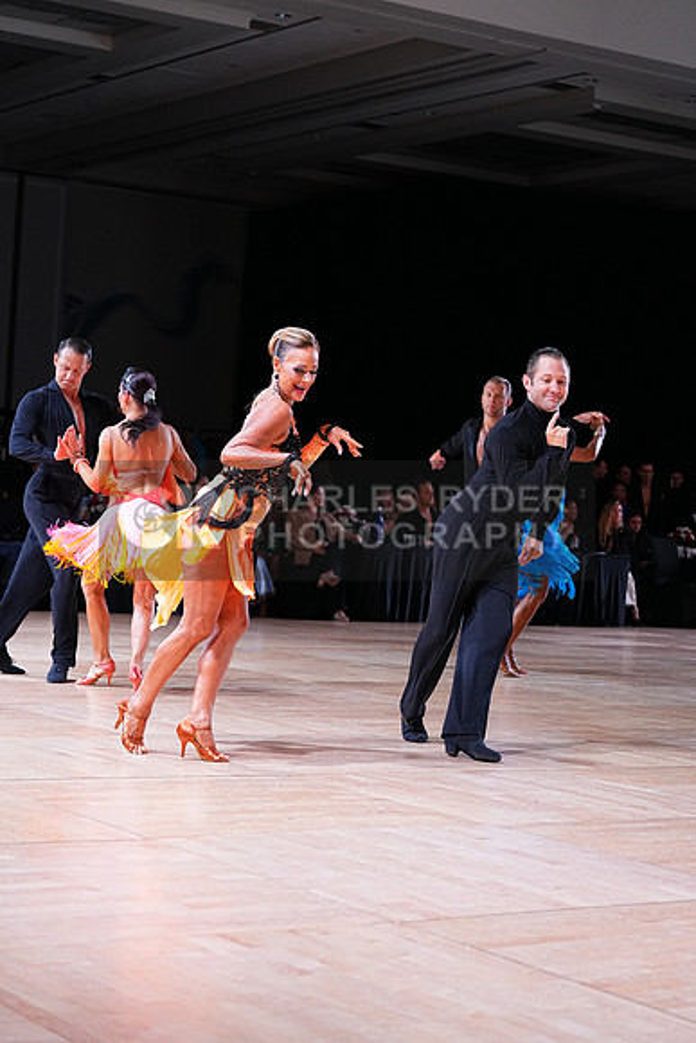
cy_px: 522
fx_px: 2029
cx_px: 348
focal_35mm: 70
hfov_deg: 19.5
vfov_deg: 28.8
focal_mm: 70
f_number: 4
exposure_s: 1/400
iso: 2000
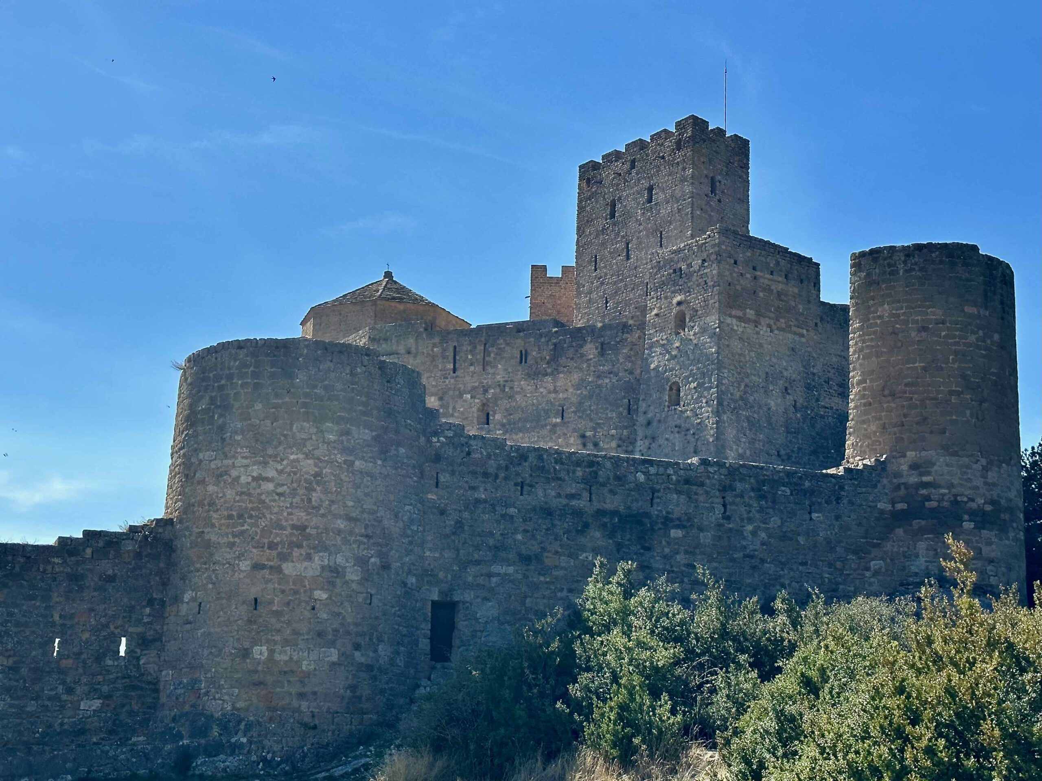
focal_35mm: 48
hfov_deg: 39.7
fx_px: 1445
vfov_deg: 30.3
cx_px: 521
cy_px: 390
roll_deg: -3.7
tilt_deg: +15.2
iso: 64
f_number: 1.78
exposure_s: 1/4785
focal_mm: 6.86
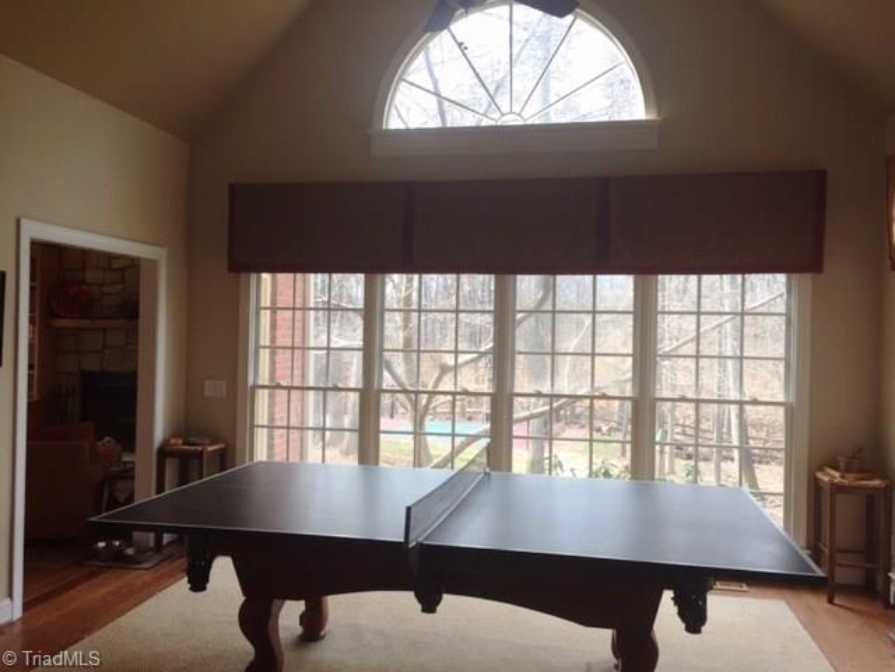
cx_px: 448
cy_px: 336
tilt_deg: -0.2
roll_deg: -1.4
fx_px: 750
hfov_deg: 61.7
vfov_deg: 48.2
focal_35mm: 29
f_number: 2.2
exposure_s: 1/120
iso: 50
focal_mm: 4.15
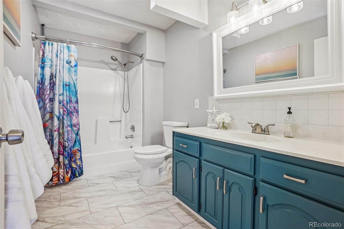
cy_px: 114
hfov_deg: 100.4
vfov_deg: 77.3
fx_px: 143
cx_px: 172
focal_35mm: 15
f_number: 8
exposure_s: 1/15
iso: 400
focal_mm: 10
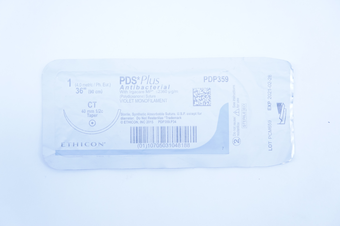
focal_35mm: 52
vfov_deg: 25.7
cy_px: 113
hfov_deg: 37.9
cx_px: 170
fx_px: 495
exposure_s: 1/160
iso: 800
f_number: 4.5
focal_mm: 35
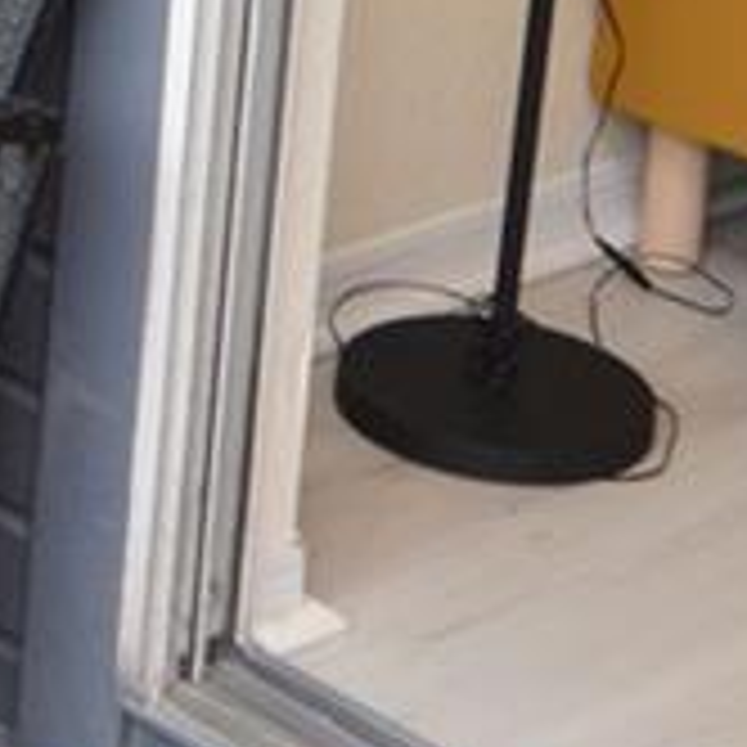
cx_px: -418
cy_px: -326
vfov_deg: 11.5
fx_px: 3589
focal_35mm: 147
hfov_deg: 11.3
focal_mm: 12
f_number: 5.6
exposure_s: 1/125
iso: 200
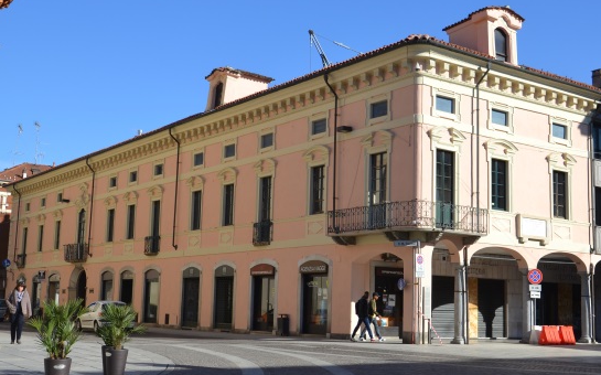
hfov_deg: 43.8
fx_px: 747
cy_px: 191
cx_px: 339
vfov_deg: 28.2
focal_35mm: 46
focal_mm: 25
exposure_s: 1/250
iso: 100
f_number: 8
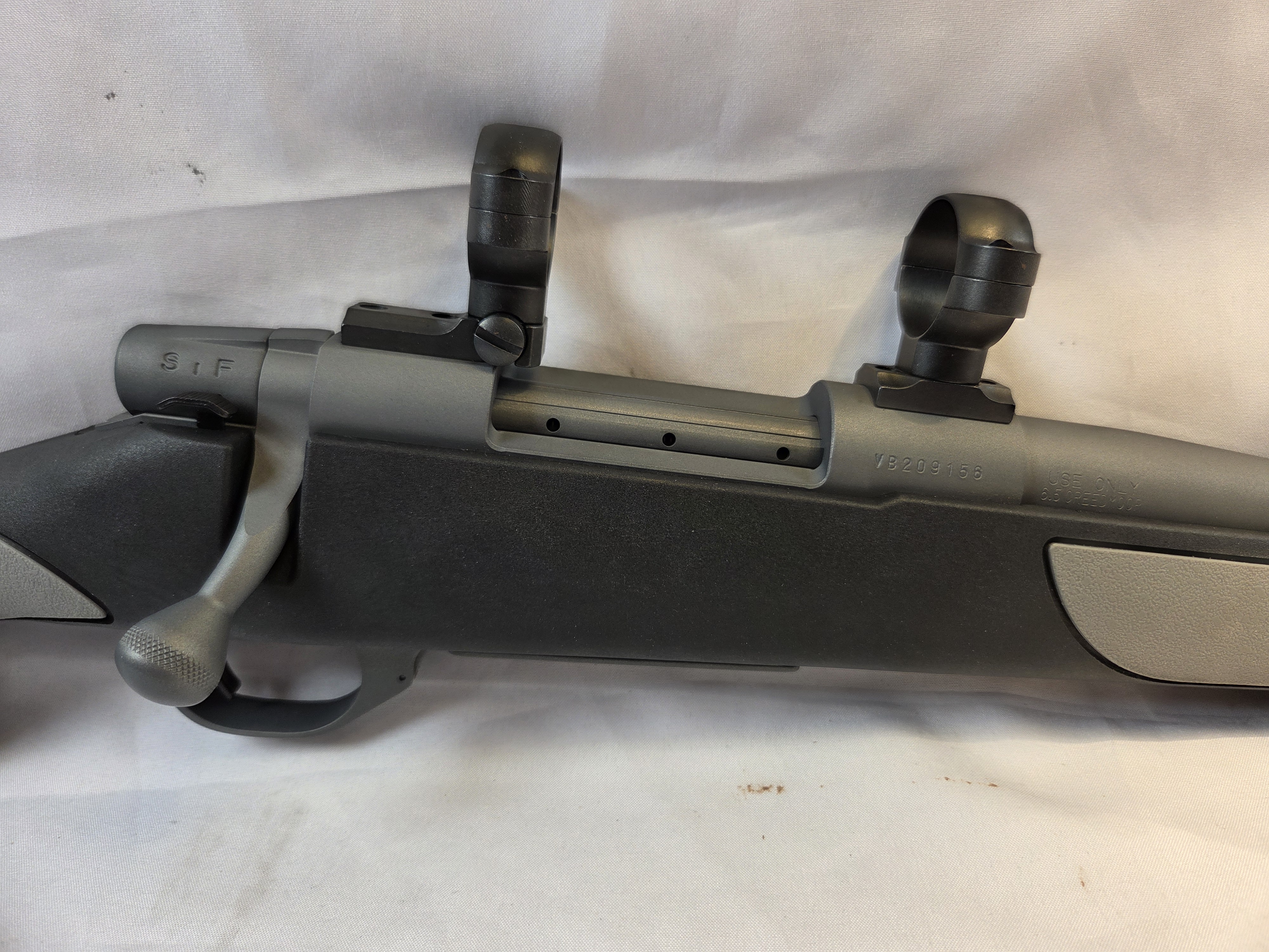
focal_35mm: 23
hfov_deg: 73.9
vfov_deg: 58.9
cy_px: 476
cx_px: 634
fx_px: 843
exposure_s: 1/120
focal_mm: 5.4
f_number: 1.8
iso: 40
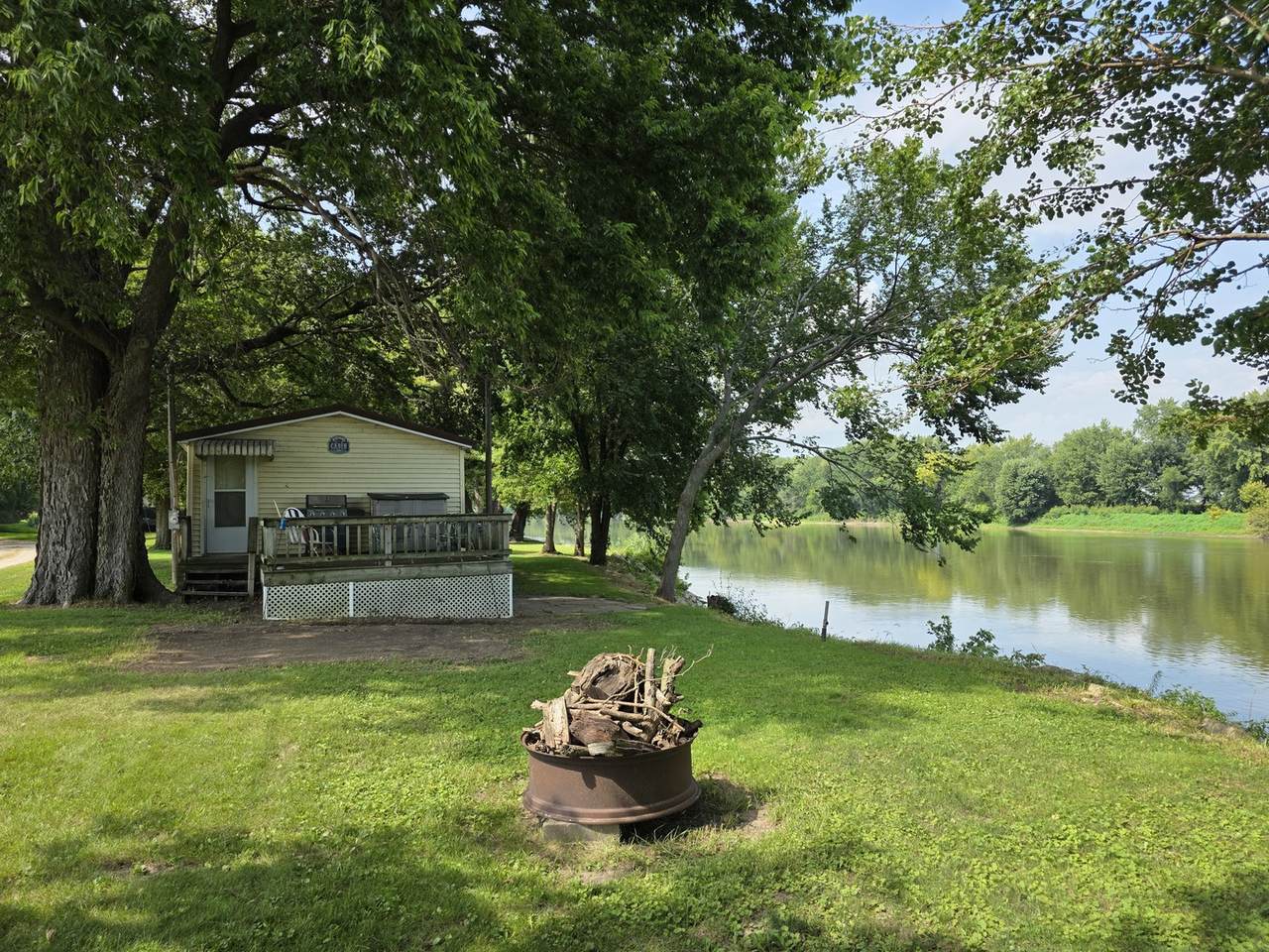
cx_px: 634
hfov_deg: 73.9
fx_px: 843
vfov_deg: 58.9
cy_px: 476
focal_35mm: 23
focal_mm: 6.3
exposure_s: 1/2283
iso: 80
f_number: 1.7
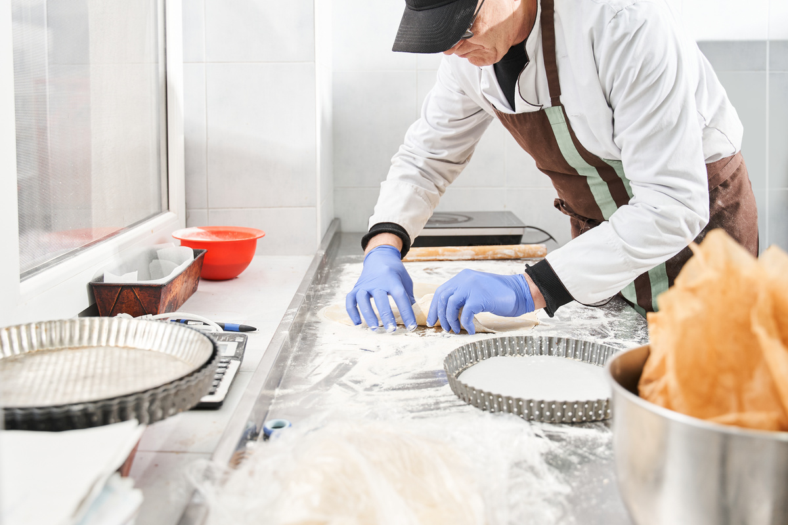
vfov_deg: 40.0
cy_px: 262
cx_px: 394
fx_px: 722
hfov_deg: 57.2
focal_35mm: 33
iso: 500
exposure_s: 1/160
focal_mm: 33
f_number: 3.5
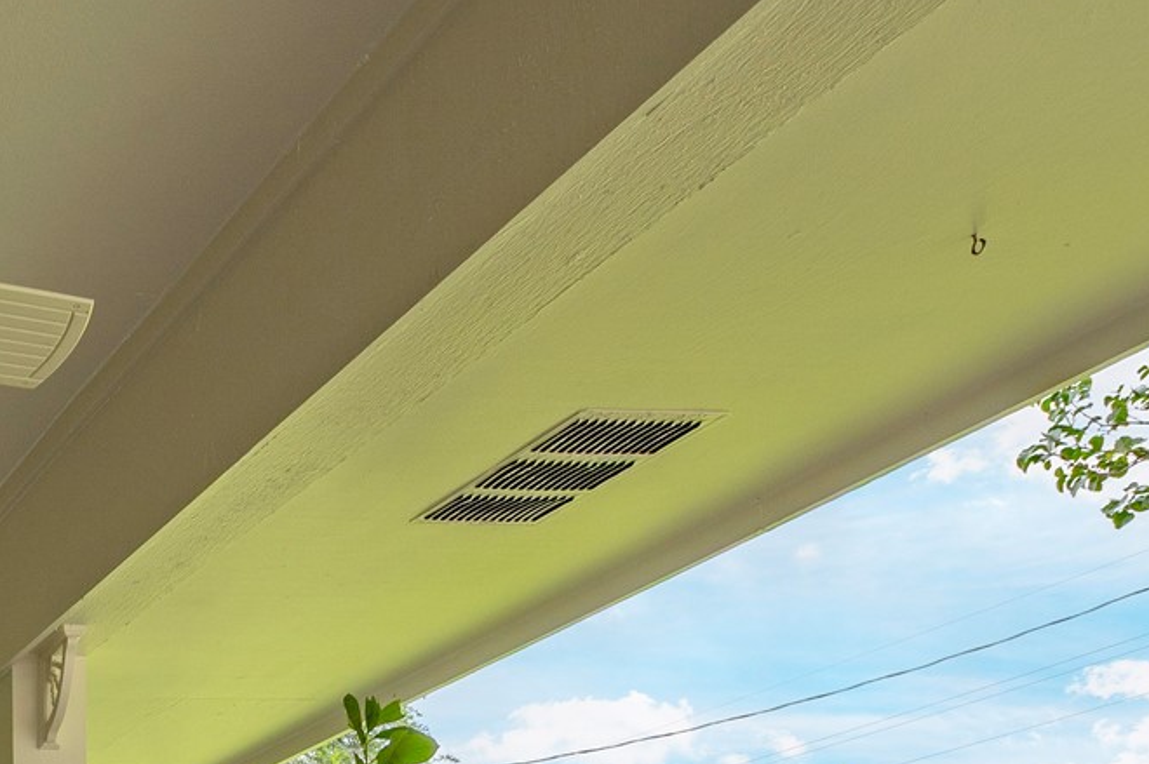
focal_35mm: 56
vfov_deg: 20.3
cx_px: -534
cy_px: 1185
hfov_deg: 26.6
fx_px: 1786
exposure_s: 1/80
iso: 125
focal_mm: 17
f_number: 9
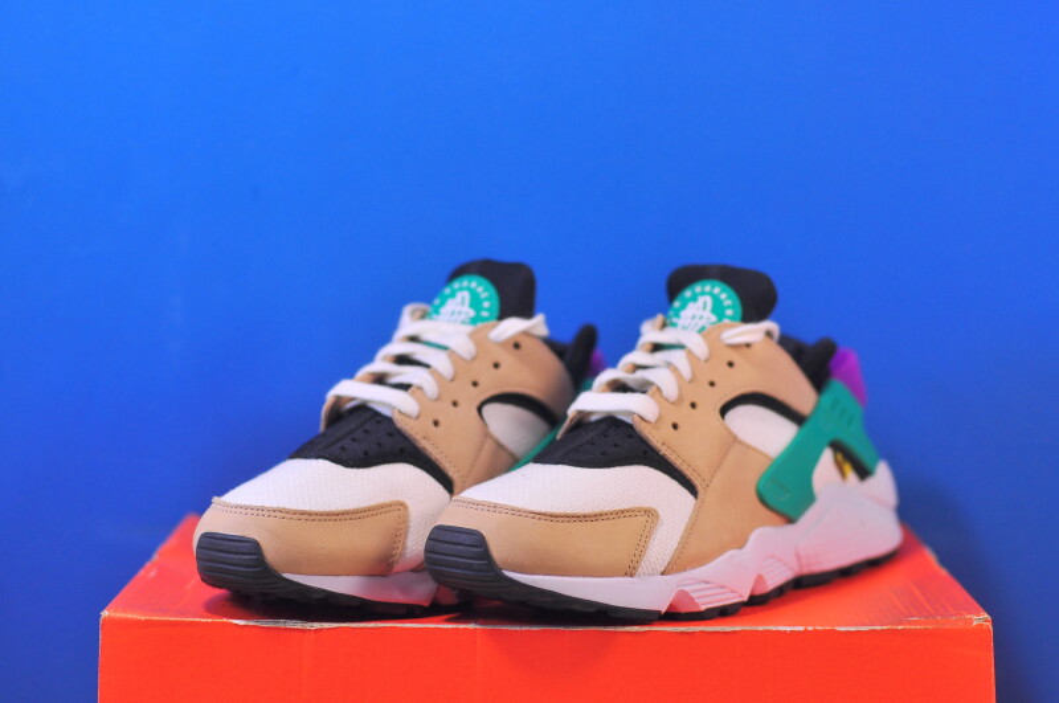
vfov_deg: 18.1
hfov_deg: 27.0
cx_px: 530
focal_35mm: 75
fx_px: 2203
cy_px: 352
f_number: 2.5
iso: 250
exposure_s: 1/320
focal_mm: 50
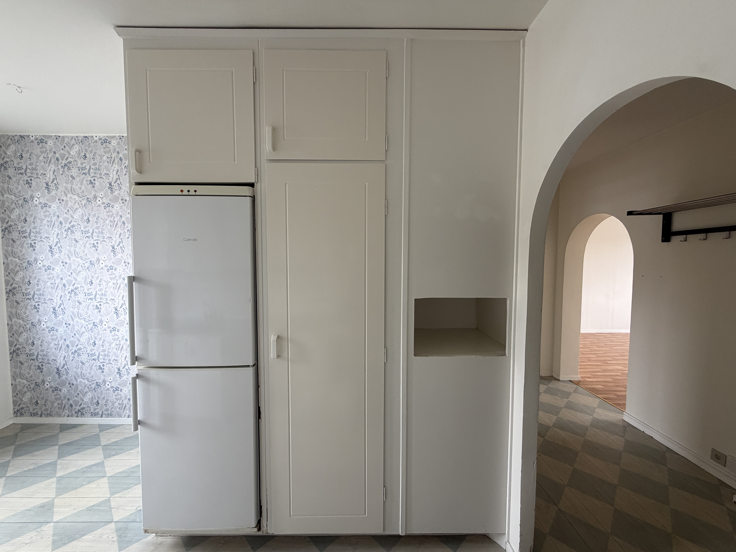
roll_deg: +0.1
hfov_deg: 102.1
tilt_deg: -3.3
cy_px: 276
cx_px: 368
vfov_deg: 85.7
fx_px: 298
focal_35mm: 14
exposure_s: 1/121
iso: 160
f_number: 2.2
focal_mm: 2.22
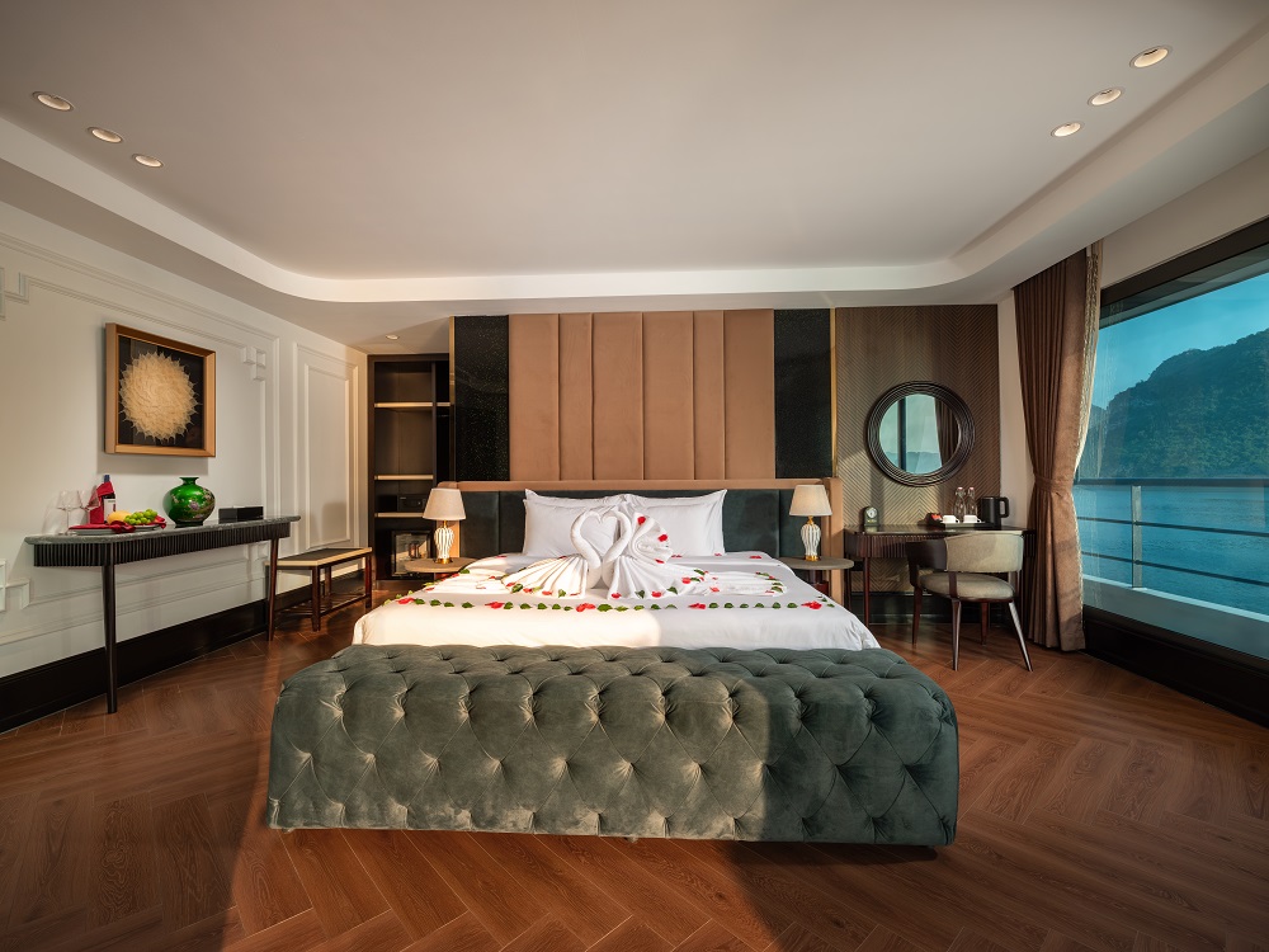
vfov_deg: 78.1
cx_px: 634
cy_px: 476
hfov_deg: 94.5
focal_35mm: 16
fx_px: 587
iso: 500
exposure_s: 1/50
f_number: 8
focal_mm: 20
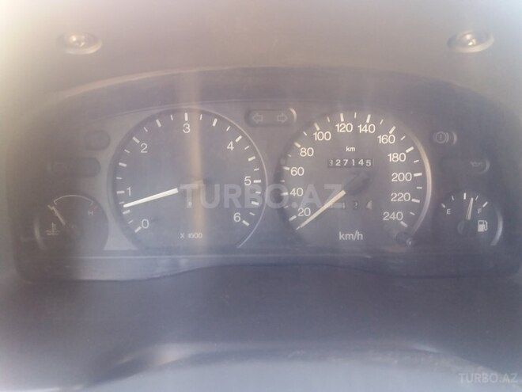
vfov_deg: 49.7
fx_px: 422
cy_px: 196
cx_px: 261
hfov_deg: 63.4
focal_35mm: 28
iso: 160
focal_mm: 3.7
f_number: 1.9
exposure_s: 1/20
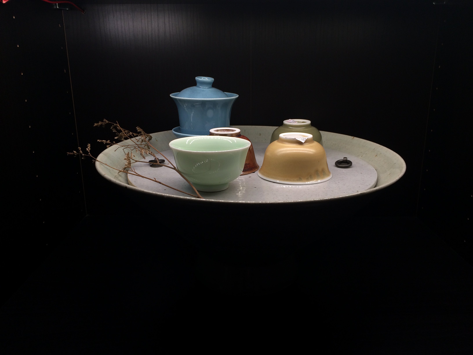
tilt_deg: -16.4
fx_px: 396
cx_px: 236
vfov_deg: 48.2
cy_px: 178
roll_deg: +0.7
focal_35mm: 29
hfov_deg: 61.7
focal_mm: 4.15
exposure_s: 1/120
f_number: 2.2
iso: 50
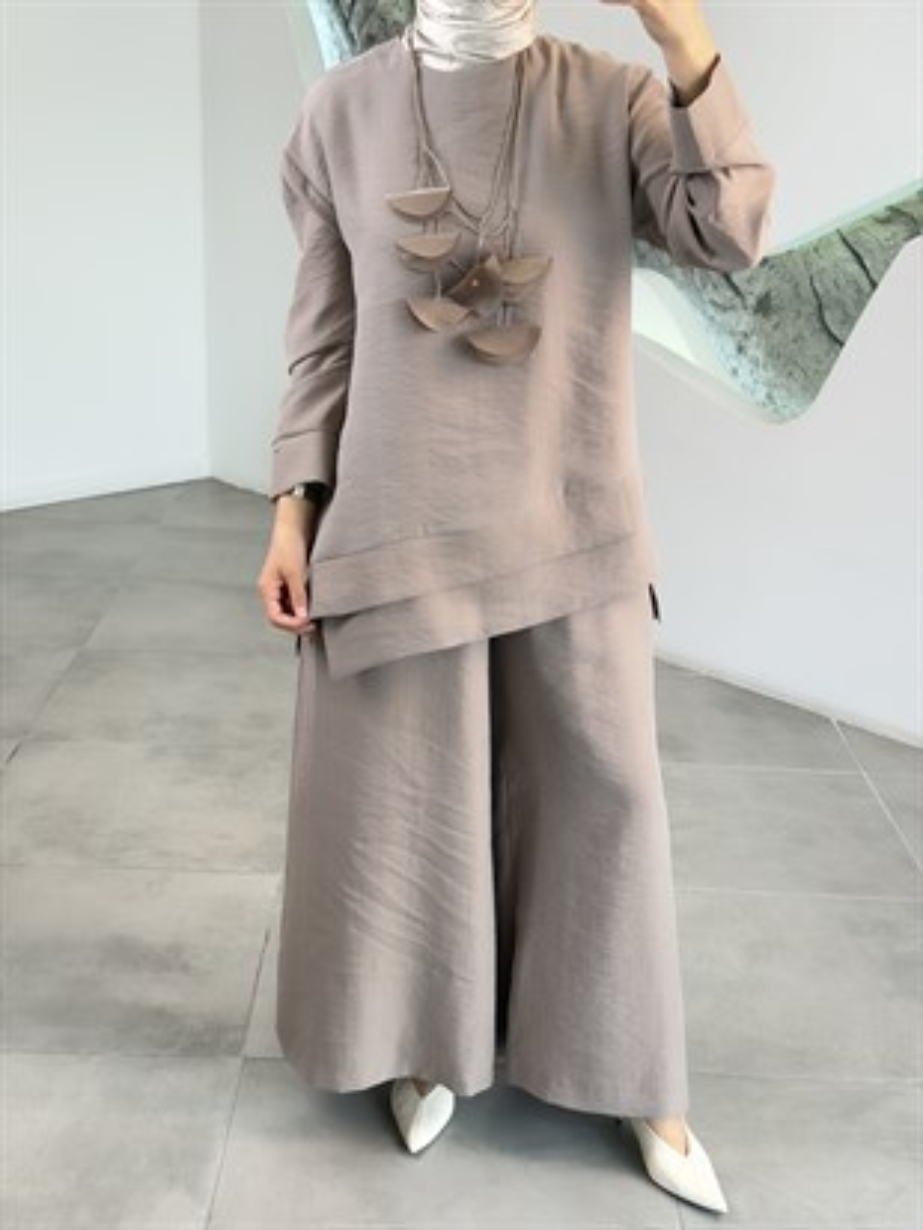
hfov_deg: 30.3
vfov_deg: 39.6
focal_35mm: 48
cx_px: 462
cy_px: 615
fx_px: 1706
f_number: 1.78
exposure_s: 1/118
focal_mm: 6.76
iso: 64
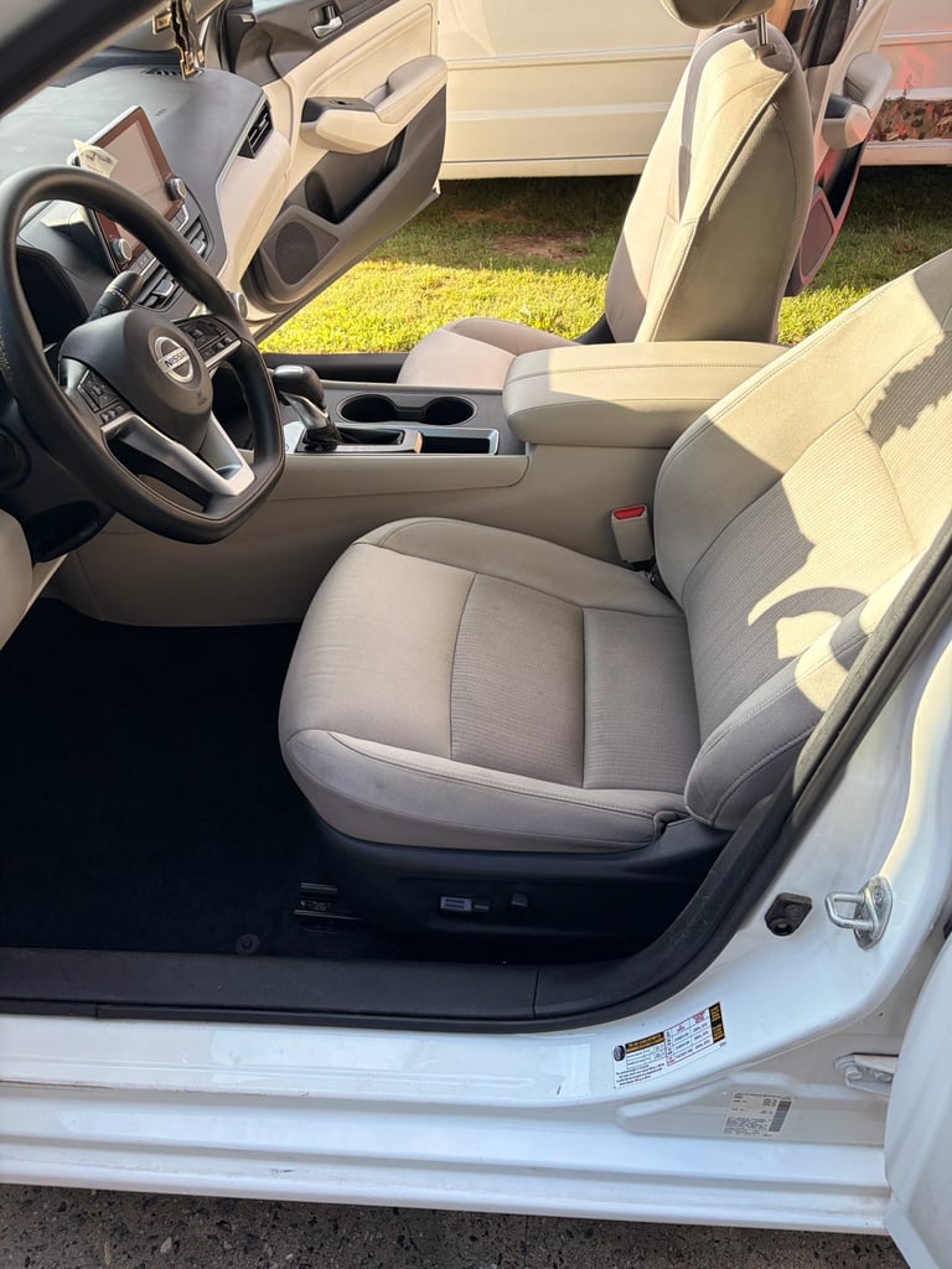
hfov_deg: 53.1
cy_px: 634
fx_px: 953
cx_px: 476
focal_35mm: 26
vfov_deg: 67.3
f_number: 1.6
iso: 64
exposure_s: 1/548
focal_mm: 5.96
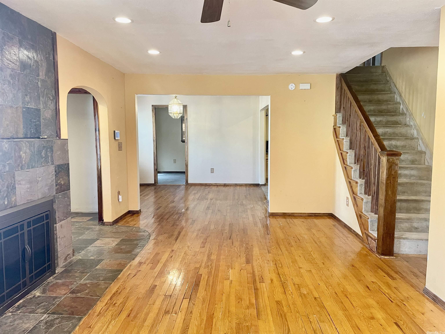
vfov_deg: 53.1
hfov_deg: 67.3
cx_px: 222
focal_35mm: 26
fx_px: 334
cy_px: 167
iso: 160
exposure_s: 1/60
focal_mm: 4.2
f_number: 1.6
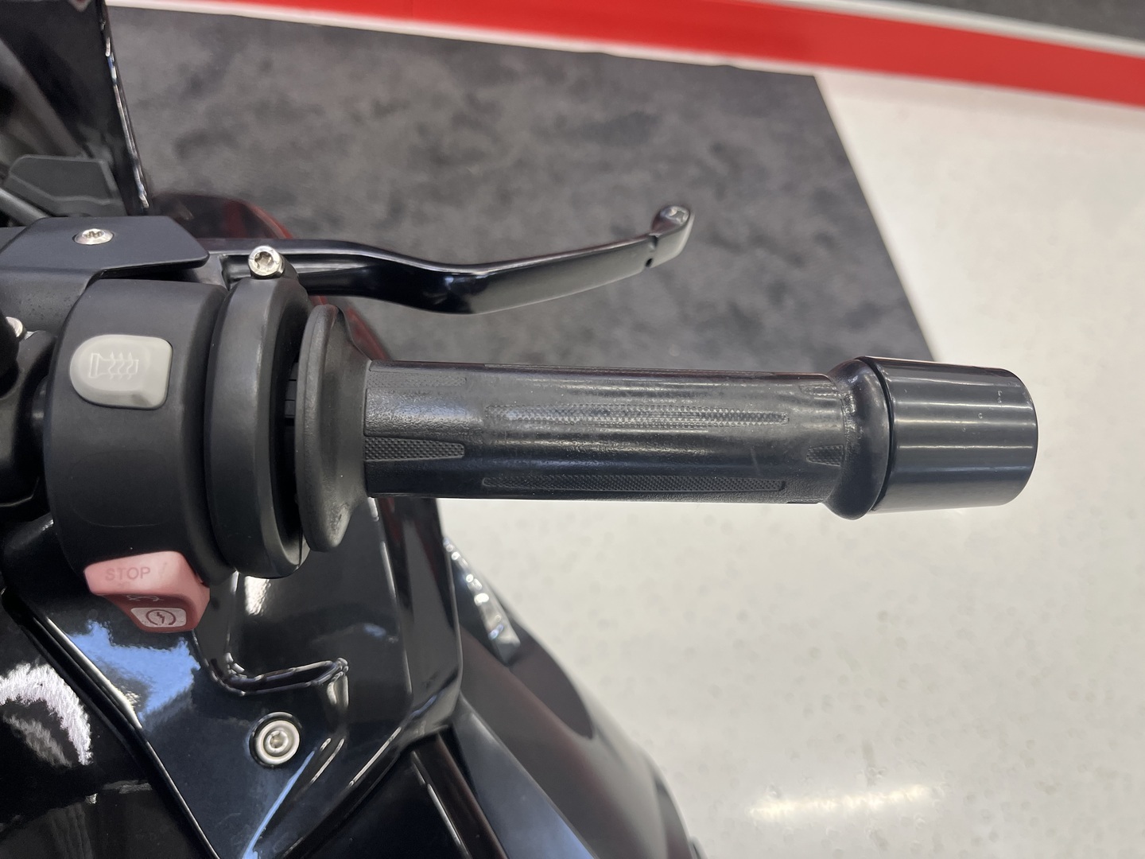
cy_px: 430
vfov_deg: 53.1
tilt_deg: -54.4
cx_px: 572
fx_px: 860
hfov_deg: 67.3
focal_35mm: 26
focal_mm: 5.1
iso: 125
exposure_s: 1/100
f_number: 1.6
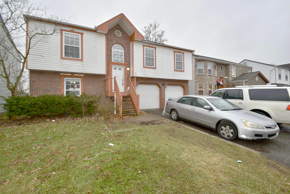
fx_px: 121
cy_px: 97
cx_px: 145
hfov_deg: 100.3
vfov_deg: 77.4
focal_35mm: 15
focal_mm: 10
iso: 160
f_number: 5.6
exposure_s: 1/125
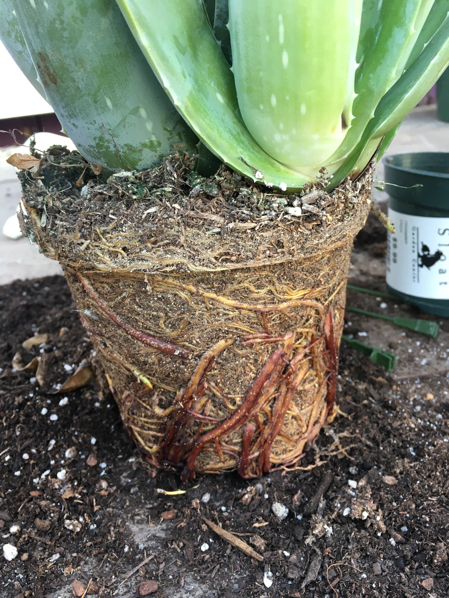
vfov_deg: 61.7
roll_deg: +7.1
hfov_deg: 48.2
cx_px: 224
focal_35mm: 29
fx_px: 502
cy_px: 299
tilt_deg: -26.3
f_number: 2.2
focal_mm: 4.15
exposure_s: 1/30
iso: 25
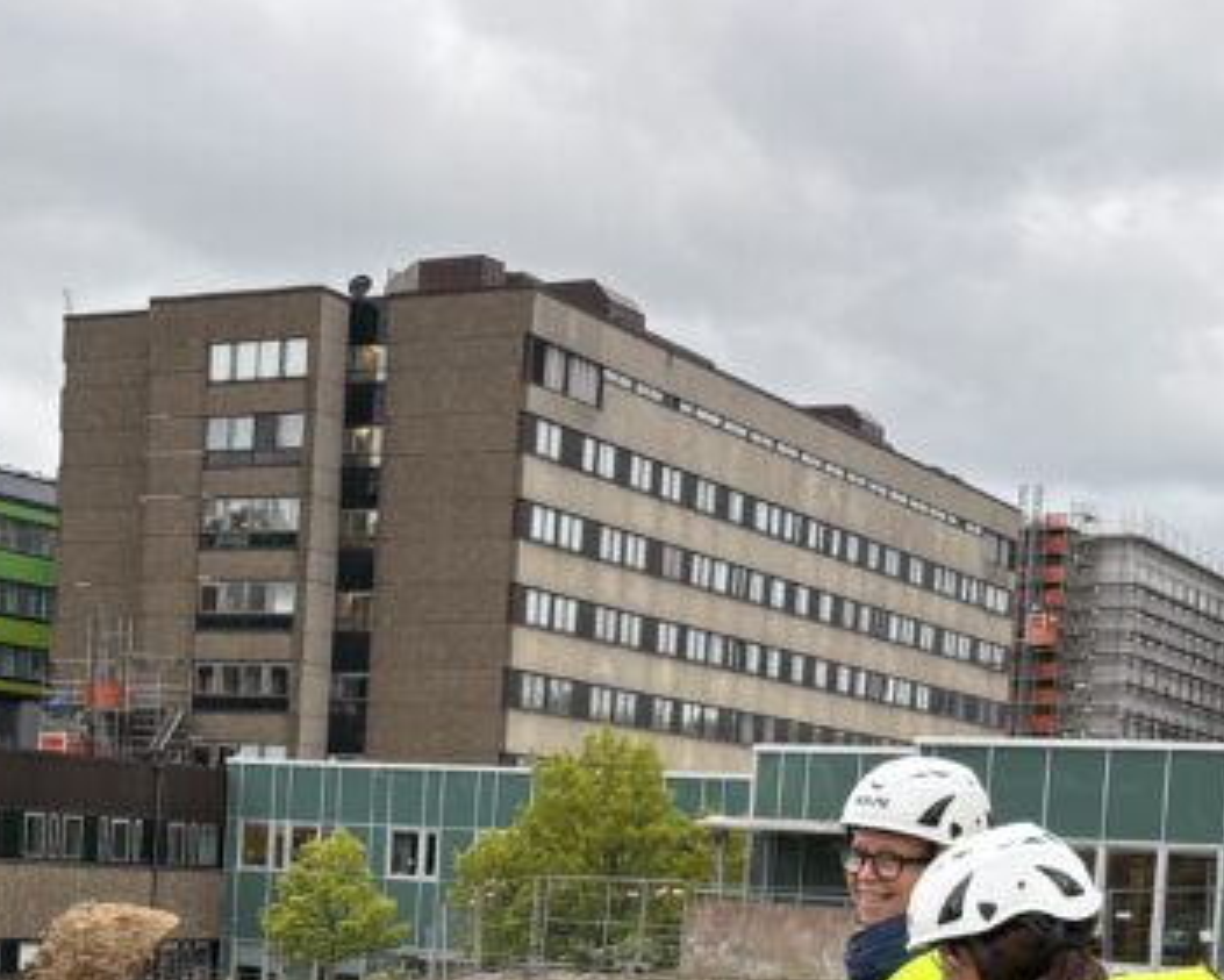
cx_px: 286
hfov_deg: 25.4
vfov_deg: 20.0
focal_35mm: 74
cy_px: 994
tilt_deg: -3.2
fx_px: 2681
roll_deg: -3.8
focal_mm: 5.96
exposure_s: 1/550
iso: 50
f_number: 1.6
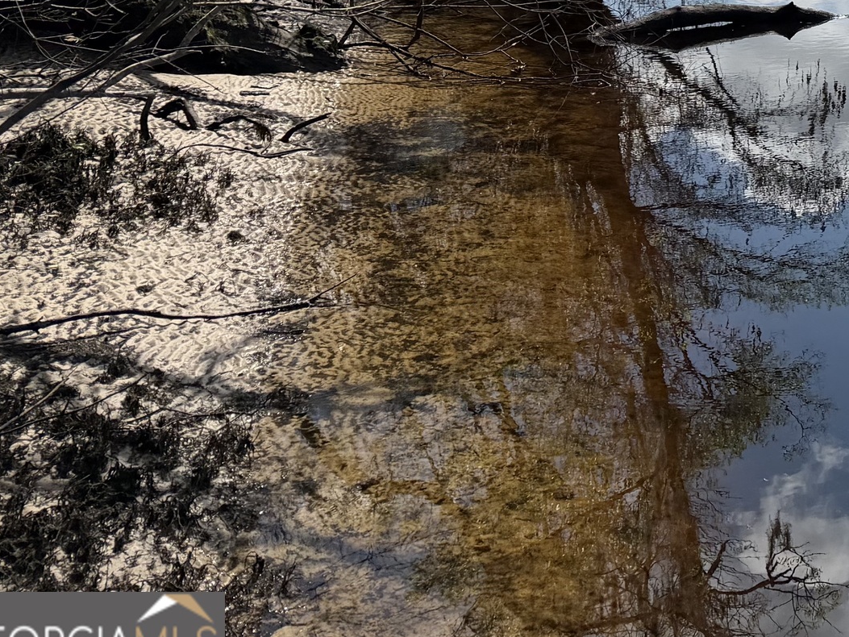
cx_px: 1185
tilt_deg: +0.1
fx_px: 1717
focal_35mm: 70
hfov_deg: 23.5
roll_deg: -2.1
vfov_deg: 19.1
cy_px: -244
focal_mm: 6.76
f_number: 1.78
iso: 80
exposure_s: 1/9091
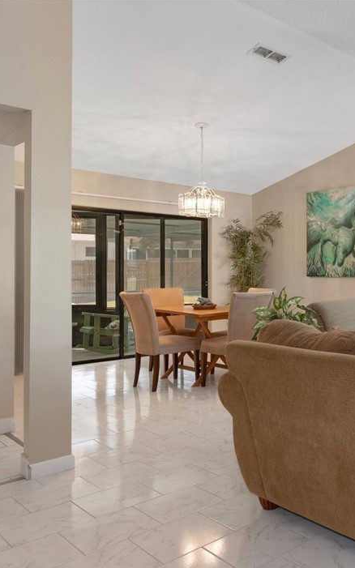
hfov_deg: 34.1
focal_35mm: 31
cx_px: 411
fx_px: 477
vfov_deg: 61.6
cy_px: 291
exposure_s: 1/1.43
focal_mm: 13
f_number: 8
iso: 250
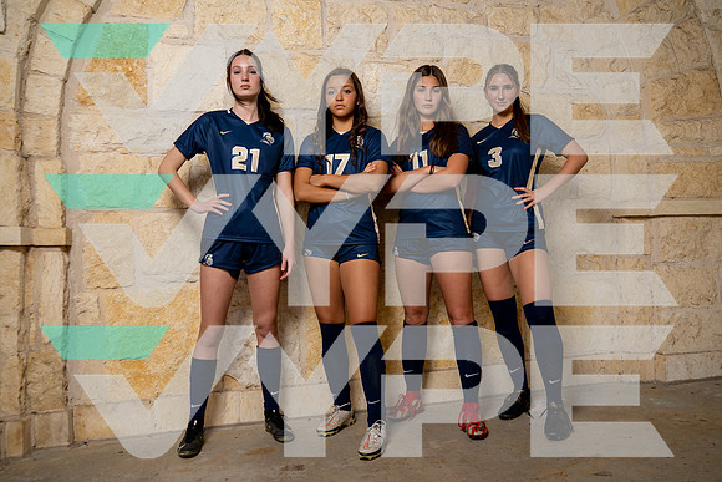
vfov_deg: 43.6
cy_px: 241
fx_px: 602
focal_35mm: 30
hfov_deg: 61.9
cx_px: 361
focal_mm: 30
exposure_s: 1/250
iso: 100
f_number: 5
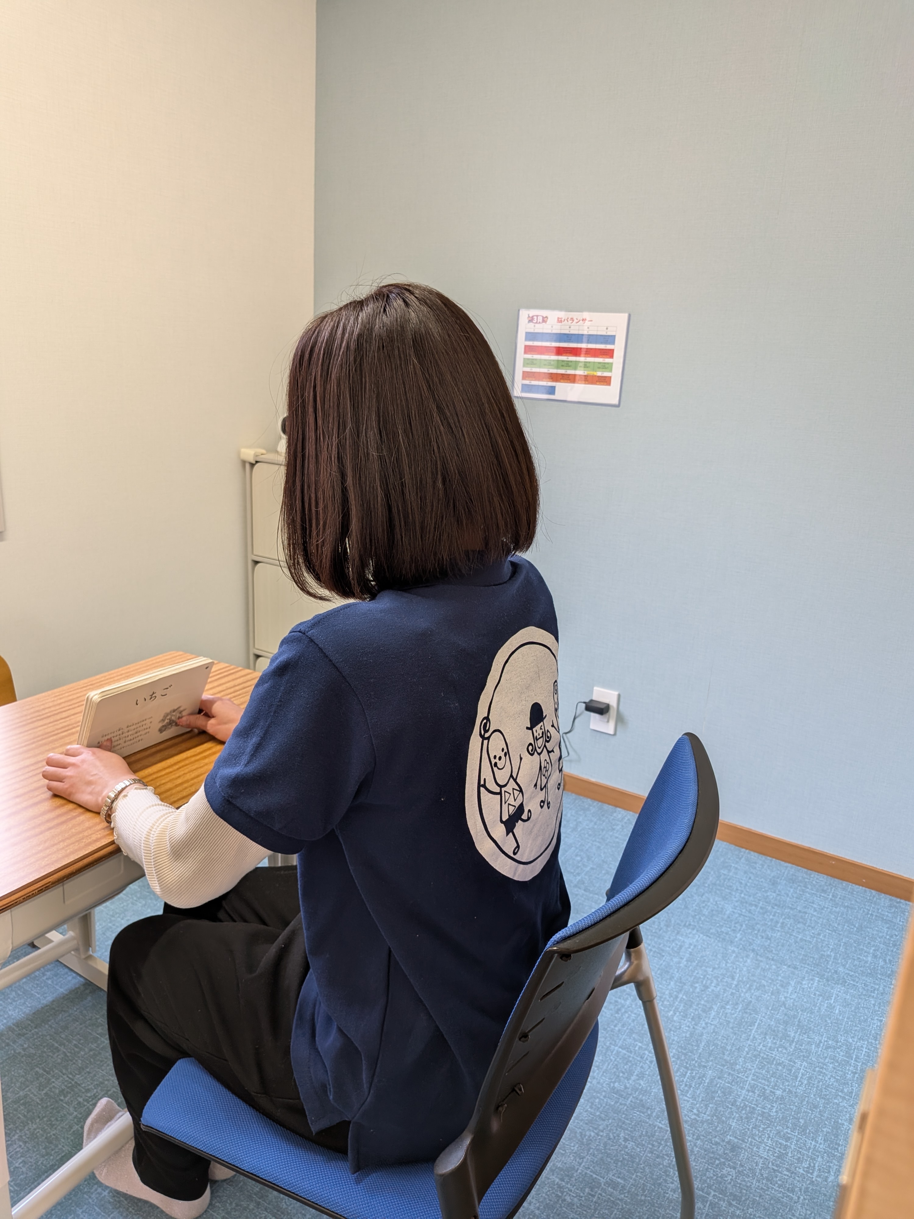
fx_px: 845
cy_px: 610
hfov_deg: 56.8
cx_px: 457
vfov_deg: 71.6
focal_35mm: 24
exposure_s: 1/25
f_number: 1.7
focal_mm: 4.53
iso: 31
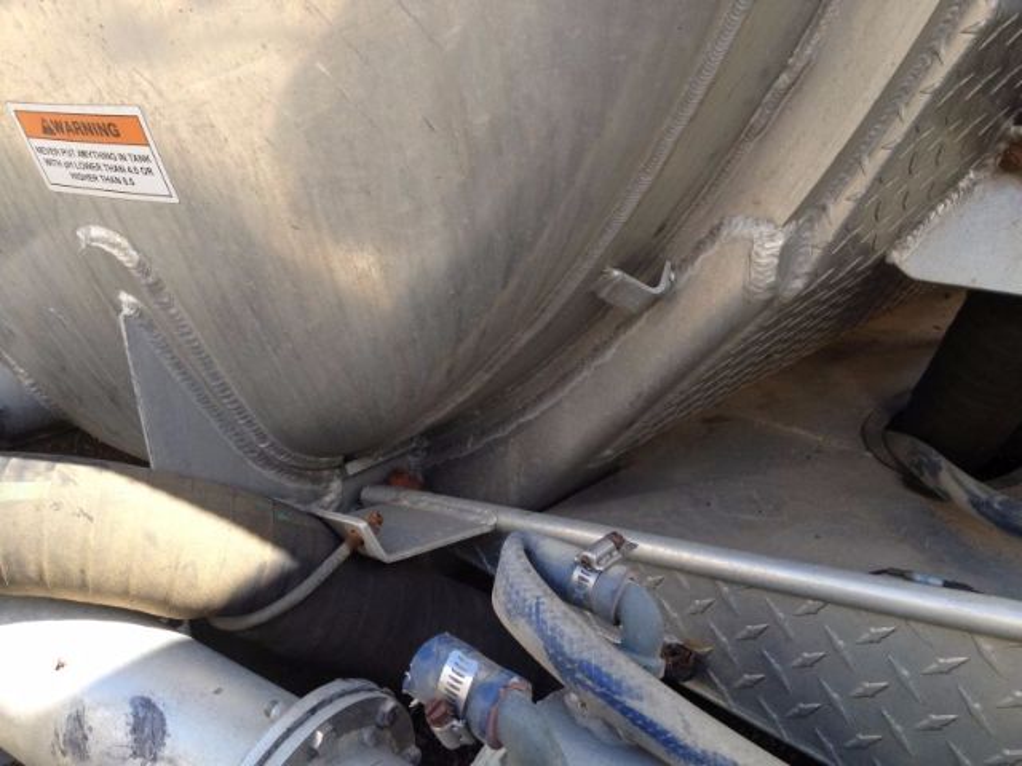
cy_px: 383
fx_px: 1033
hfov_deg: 52.6
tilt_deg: -22.5
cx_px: 511
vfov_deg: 40.7
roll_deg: +1.3
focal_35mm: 35
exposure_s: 1/216
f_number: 2.4
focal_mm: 4.28
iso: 50
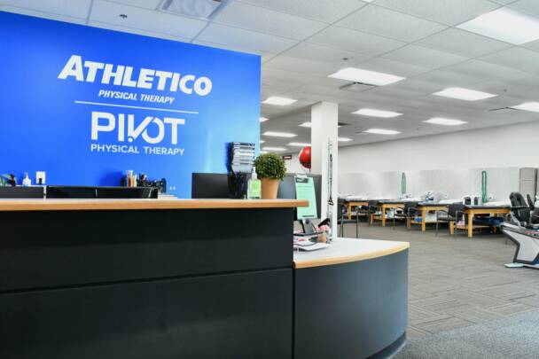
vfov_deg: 47.9
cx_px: 270
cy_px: 180
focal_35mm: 27
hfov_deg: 67.4
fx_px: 404
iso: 1600
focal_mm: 18
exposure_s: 1/20
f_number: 9
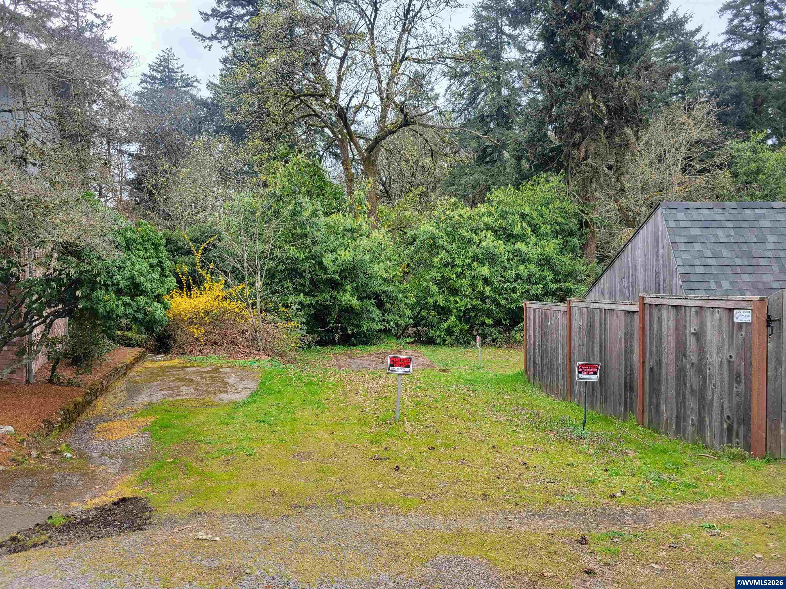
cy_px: 294
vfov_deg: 53.1
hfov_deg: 67.3
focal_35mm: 26
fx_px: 590
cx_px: 393
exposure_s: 1/346
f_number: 1.8
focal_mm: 5.4
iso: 40
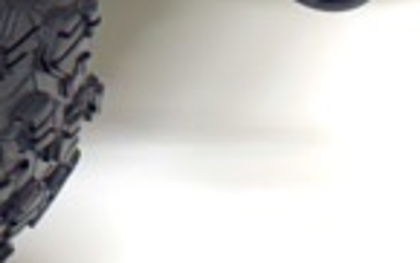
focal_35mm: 304
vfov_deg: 4.3
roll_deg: +0.4
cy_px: -292
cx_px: -408
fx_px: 3484
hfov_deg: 6.7
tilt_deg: -27.3
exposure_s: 1/100
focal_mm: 5.96
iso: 40
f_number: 1.6
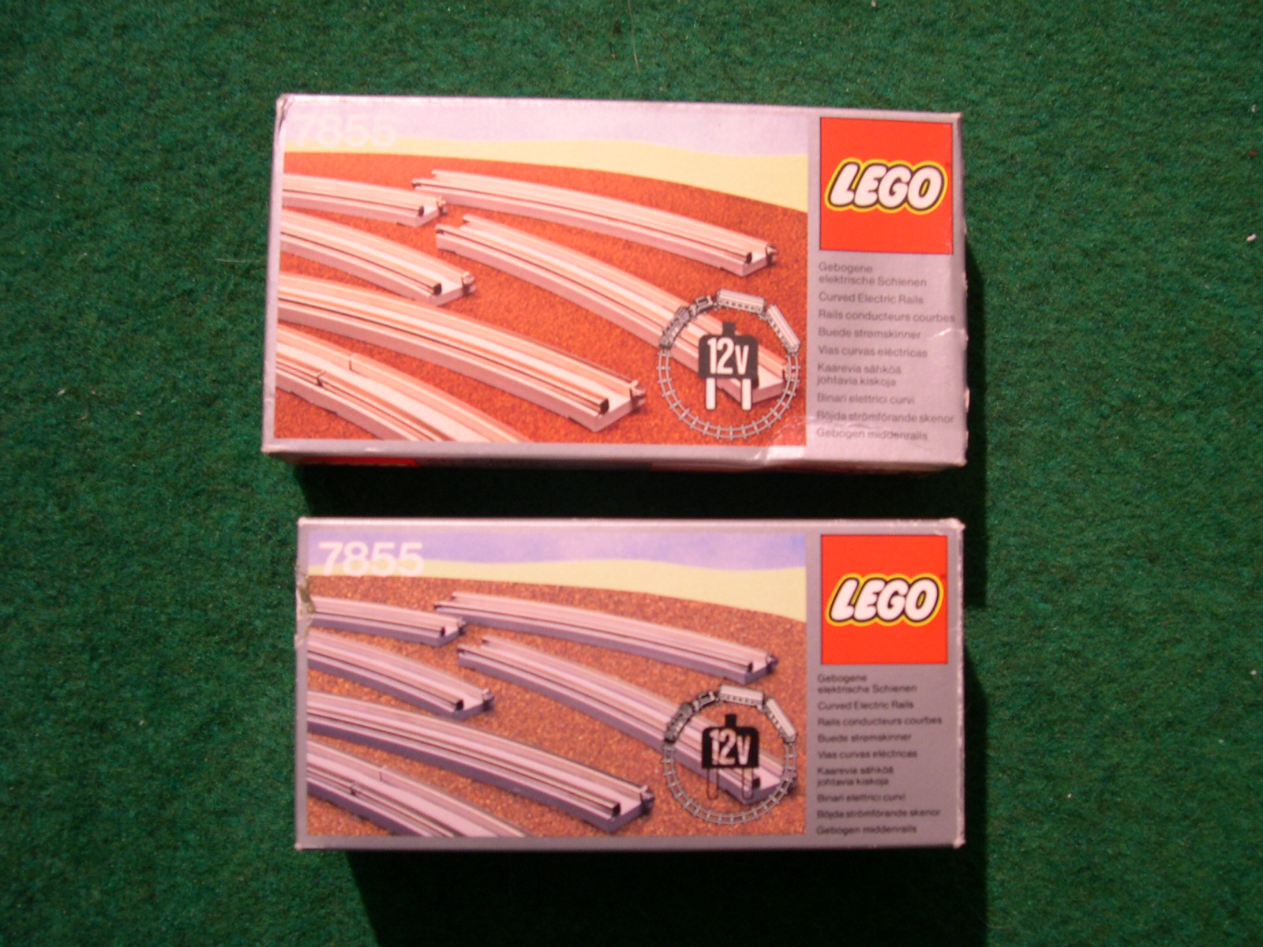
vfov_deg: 37.7
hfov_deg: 49.0
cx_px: 632
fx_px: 1386
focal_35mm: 38
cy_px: 474
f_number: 2.8
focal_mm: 8
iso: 149
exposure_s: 1/5.1
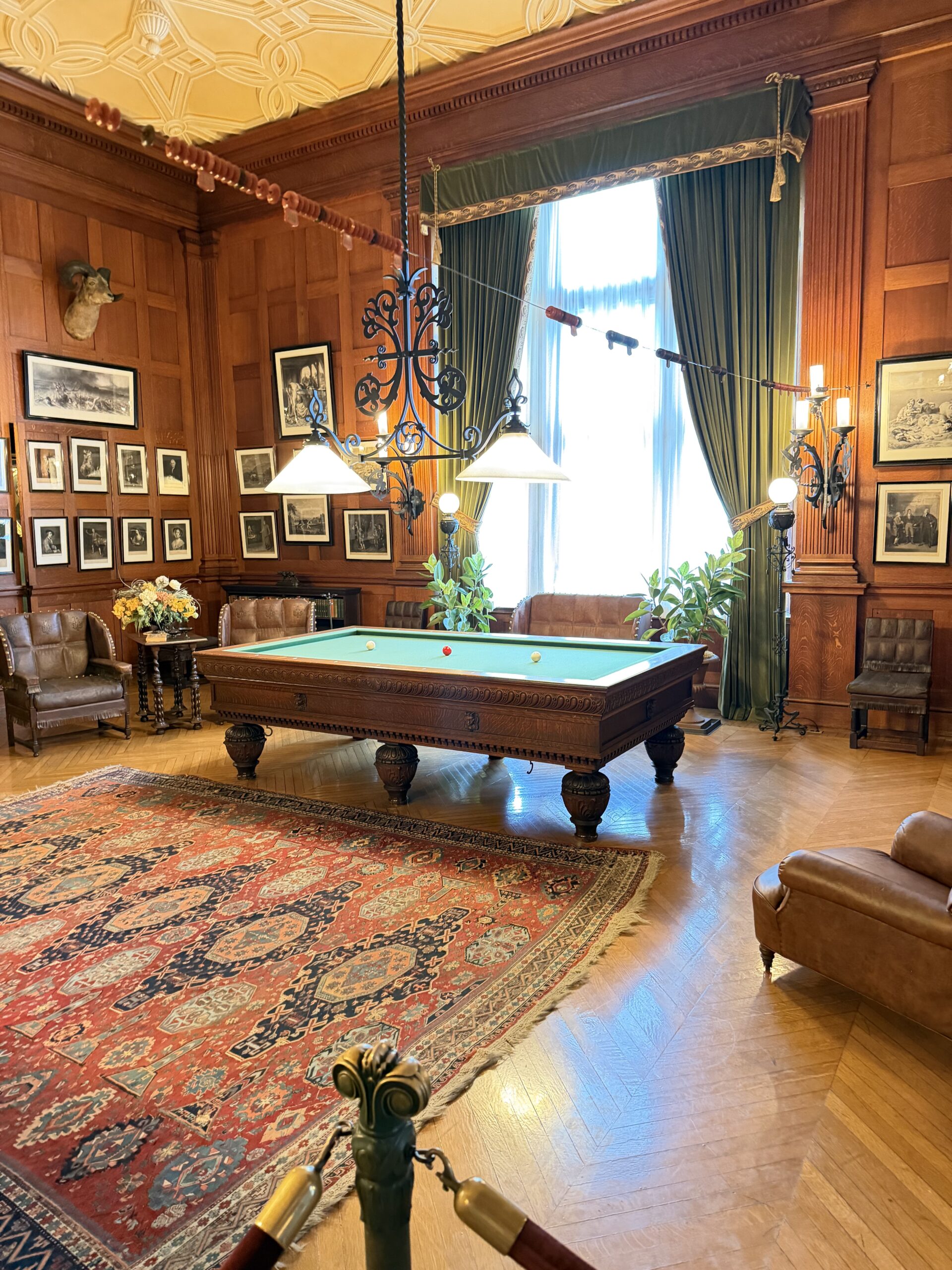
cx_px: 476
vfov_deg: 71.6
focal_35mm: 24
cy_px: 635
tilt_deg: -7.5
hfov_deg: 56.8
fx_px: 880
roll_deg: +1.3
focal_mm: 6.76
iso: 1250
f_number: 1.78
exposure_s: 1/30
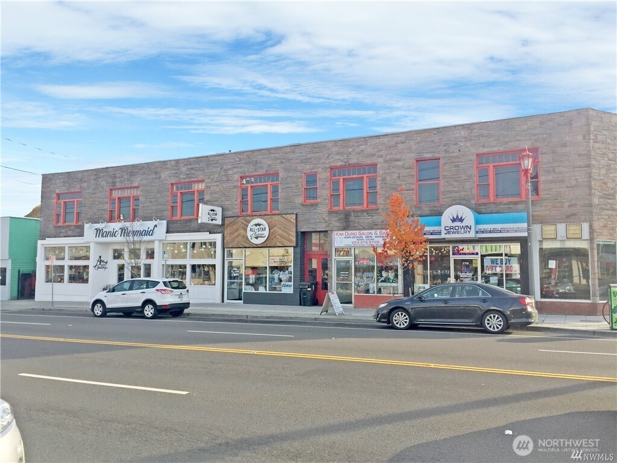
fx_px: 517
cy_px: 232
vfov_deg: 48.2
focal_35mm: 29
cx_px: 308
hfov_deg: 61.7
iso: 32
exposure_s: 1/964
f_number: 2.2
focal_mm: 4.15
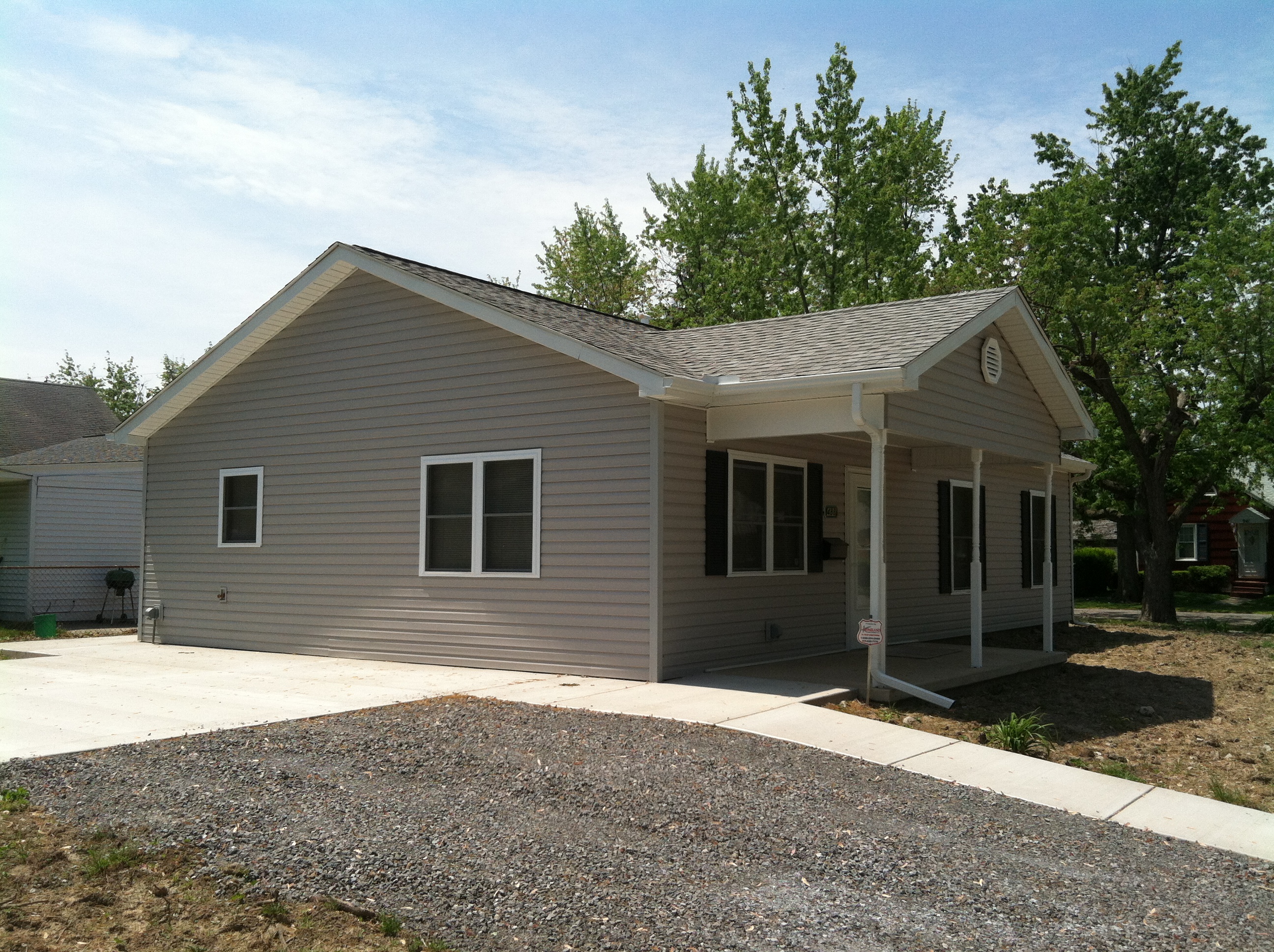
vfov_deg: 40.6
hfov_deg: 52.7
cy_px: 476
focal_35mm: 35
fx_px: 1286
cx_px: 637
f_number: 2.8
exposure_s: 1/1454
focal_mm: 3.85
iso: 80
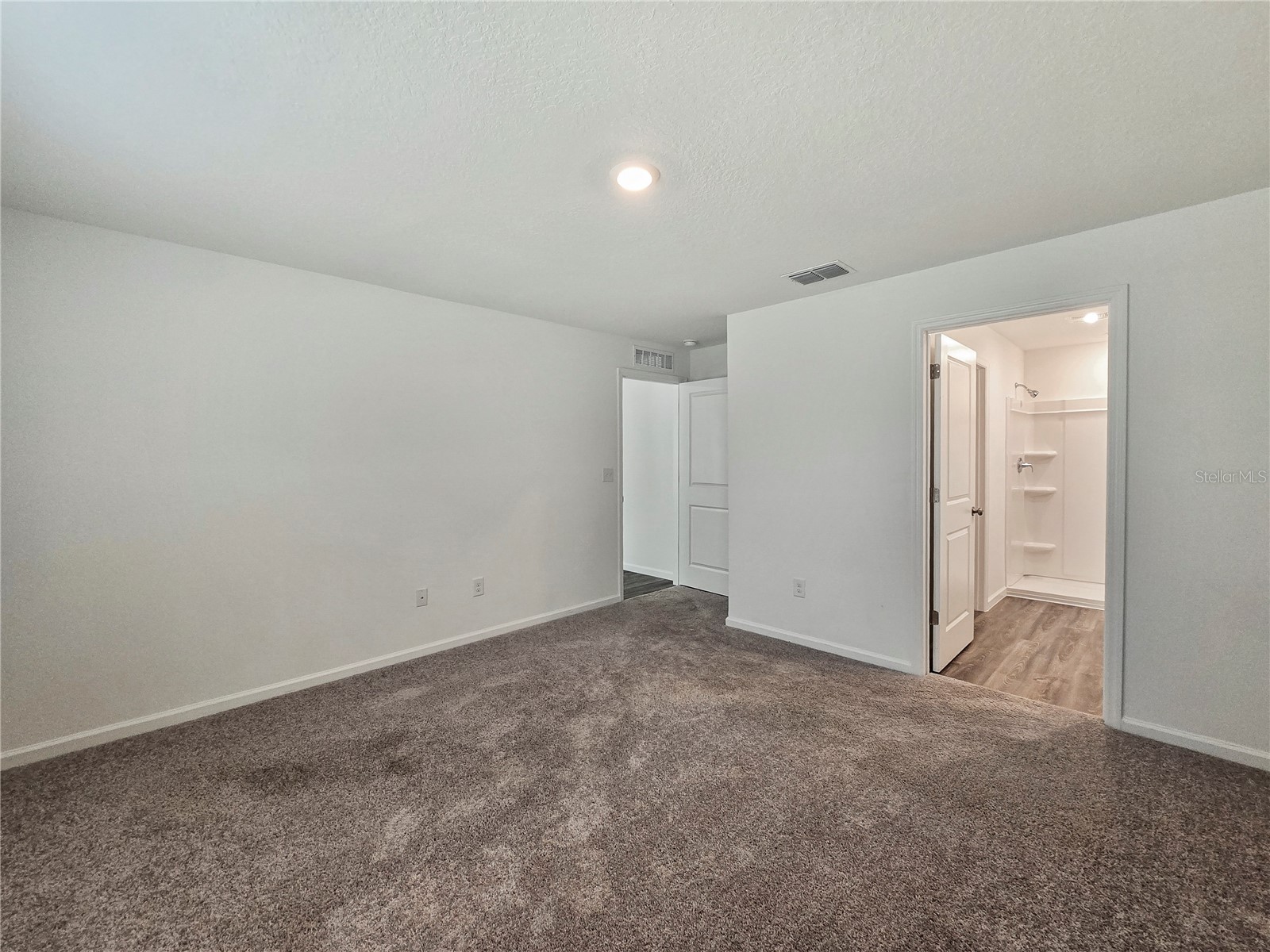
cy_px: 476
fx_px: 477
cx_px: 635
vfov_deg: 89.9
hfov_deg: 106.2
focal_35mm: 13
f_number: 2.2
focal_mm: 2.2
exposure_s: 1/60
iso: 160
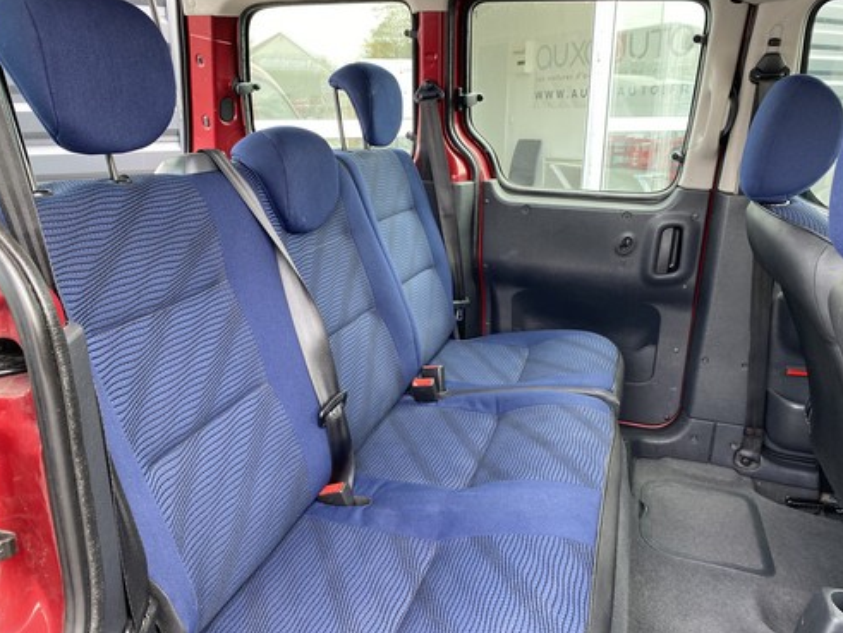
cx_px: 415
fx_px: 658
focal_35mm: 27
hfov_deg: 65.3
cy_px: 316
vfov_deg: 51.4
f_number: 1.8
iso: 125
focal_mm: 4.25
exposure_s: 1/99
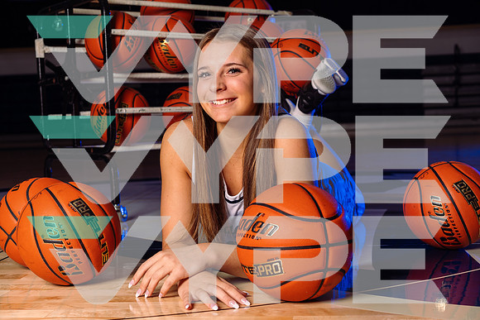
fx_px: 733
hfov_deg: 36.2
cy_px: 160
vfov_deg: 24.6
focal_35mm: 55
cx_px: 240
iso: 100
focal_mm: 55
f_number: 5.6
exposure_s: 1/250
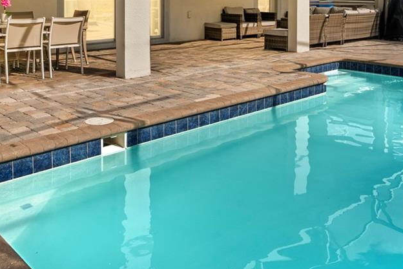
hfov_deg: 47.3
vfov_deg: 30.4
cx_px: 226
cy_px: 1
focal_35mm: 41
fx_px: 459
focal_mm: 16
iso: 320
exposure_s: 1/400
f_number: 13
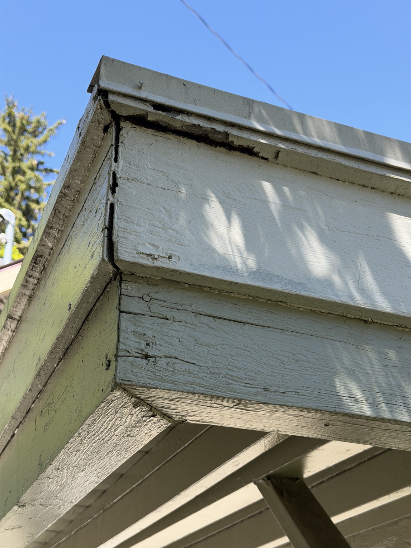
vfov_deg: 39.7
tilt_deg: +29.5
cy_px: 274
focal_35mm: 48
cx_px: 206
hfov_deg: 30.3
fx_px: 760
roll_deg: -1.2
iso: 64
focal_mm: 6.76
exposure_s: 1/762
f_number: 1.78
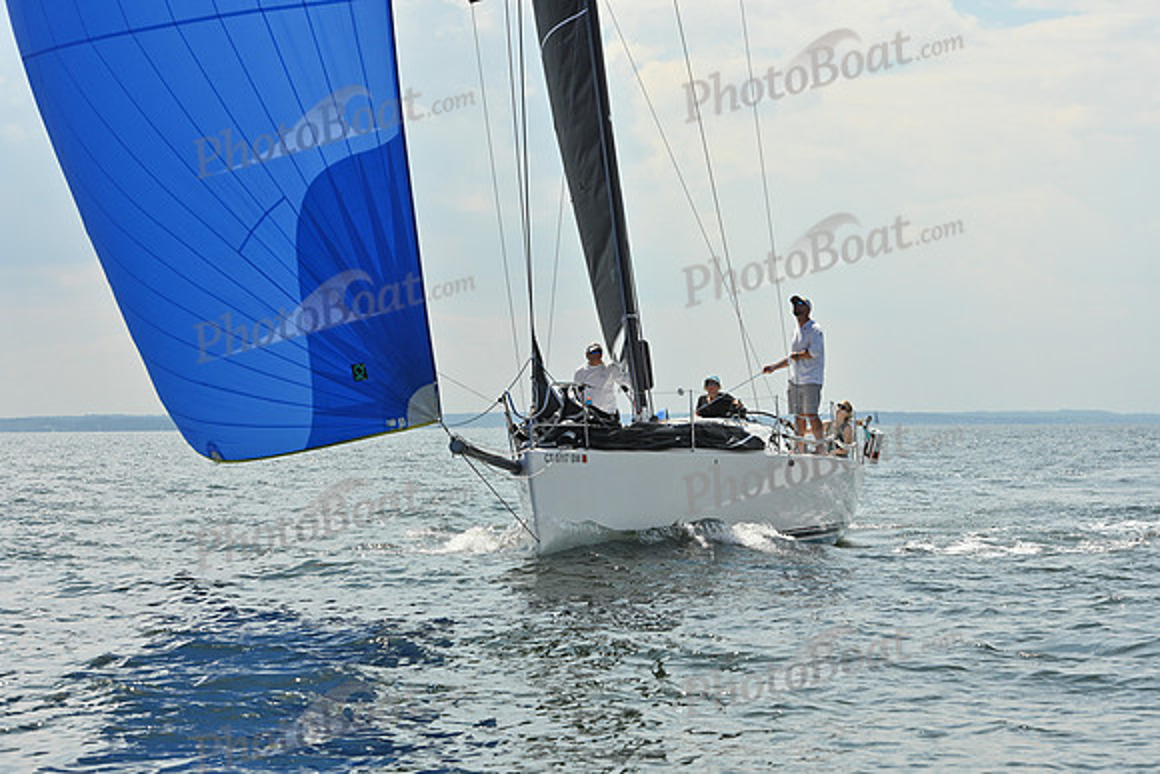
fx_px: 3158
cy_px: 387
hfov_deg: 20.8
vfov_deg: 14.0
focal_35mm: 98
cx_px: 580
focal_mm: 98
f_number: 10
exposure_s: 1/1250
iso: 320
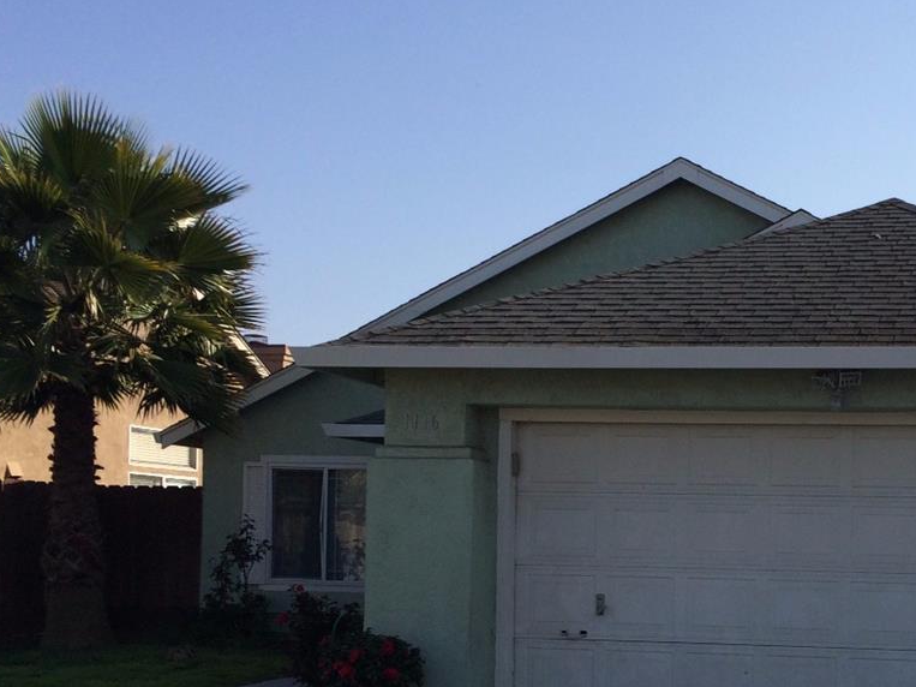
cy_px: 556
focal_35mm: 57
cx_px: 809
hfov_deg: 32.3
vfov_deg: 25.2
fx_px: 1508
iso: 32
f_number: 2.2
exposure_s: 1/2415
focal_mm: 4.15
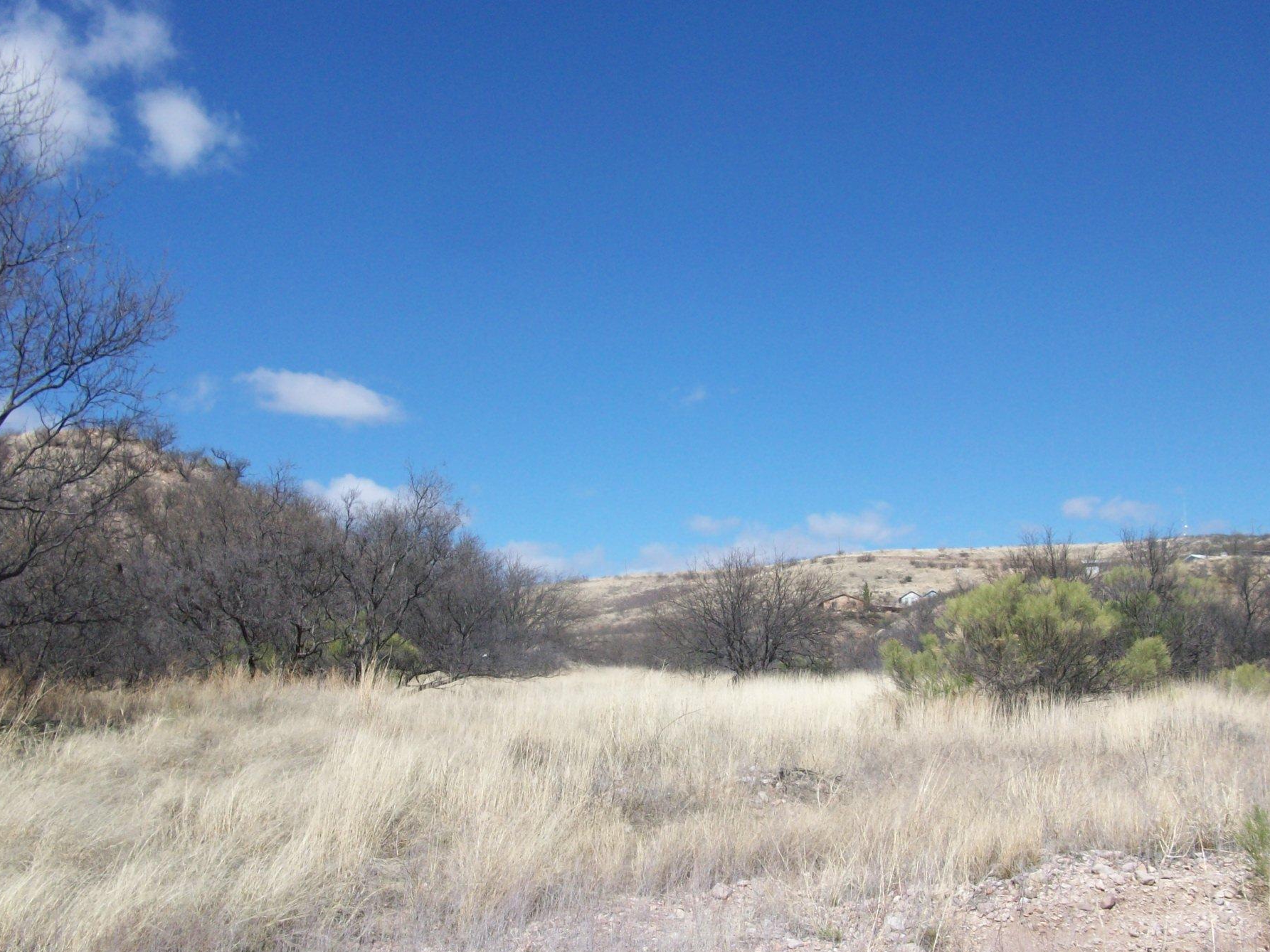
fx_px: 1431
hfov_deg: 47.8
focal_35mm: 39
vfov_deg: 36.8
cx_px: 692
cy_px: 489
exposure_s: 1/376
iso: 64
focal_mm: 5.7
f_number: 5.5
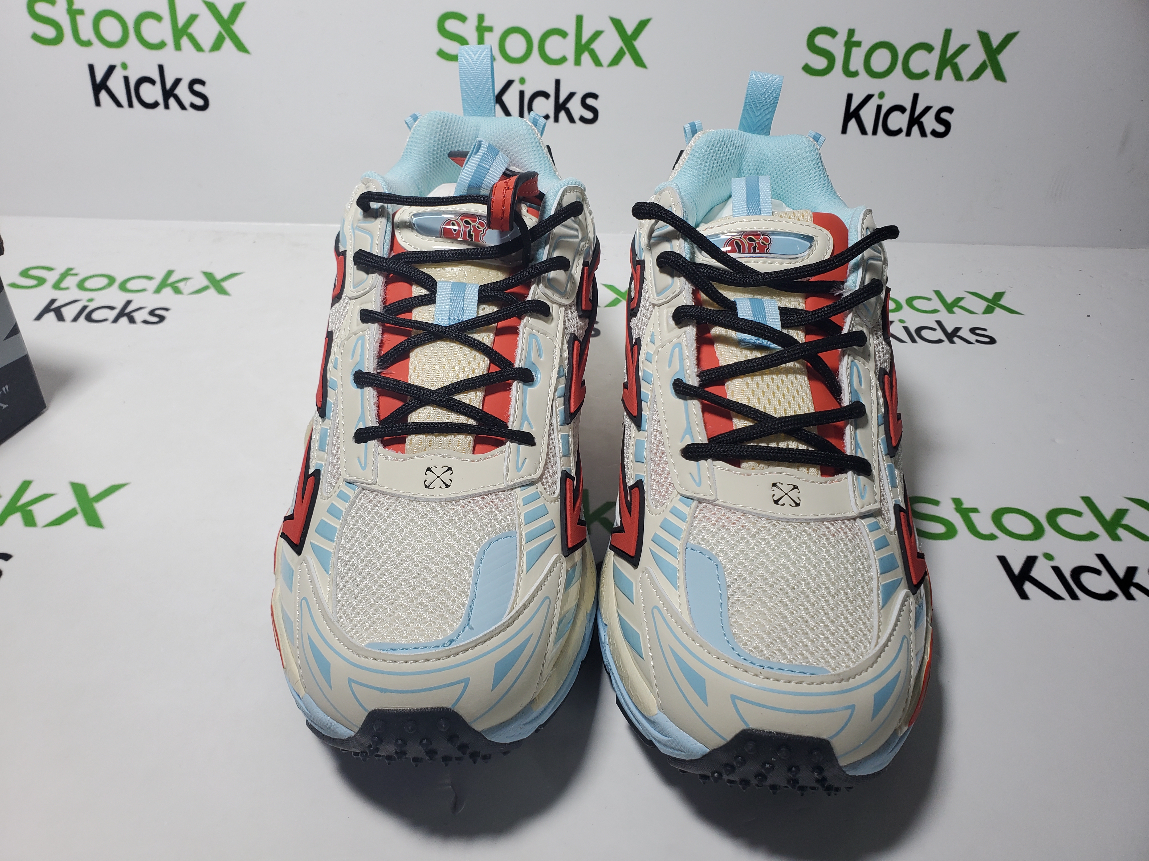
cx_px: 574
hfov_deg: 67.3
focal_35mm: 26
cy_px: 430
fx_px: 863
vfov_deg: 53.1
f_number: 2.4
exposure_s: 1/234
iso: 50
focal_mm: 4.3
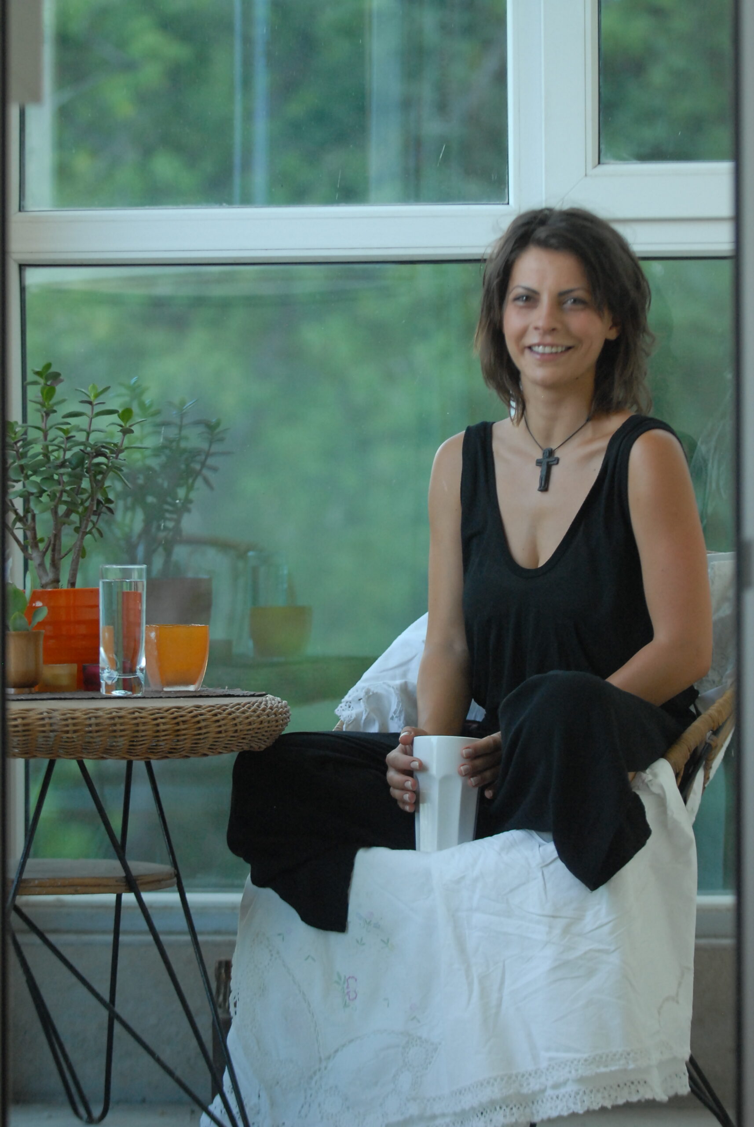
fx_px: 4228
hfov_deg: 10.2
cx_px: 377
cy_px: 564
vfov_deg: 15.2
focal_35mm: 135
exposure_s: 1/80
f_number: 2.8
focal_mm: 90
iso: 640
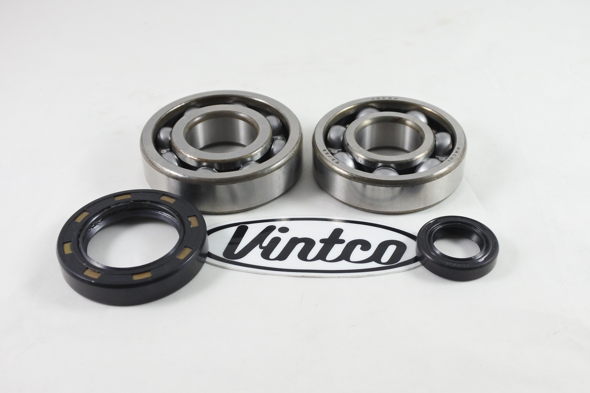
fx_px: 639
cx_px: 295
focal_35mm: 39
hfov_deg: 49.5
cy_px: 196
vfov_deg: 34.2
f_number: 4.2
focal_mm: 14.7
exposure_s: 1/125
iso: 640
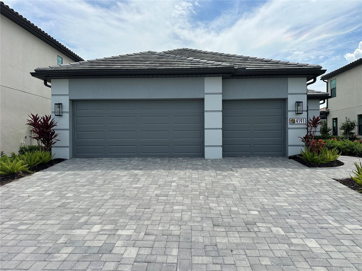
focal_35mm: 24
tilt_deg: +0.8
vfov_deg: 56.8
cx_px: 181
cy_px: 136
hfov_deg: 71.6
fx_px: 251
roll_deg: +0.2
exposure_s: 1/7042
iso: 80
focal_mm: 6.86
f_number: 1.78
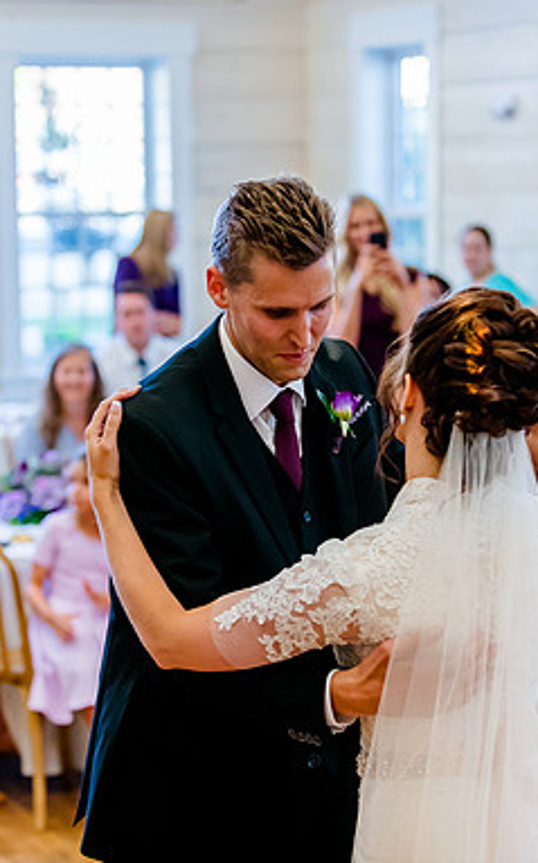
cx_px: 333
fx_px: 2536
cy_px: 433
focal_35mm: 108
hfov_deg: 12.1
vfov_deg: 19.3
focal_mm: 70
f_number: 2.8
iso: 2000
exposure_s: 1/500
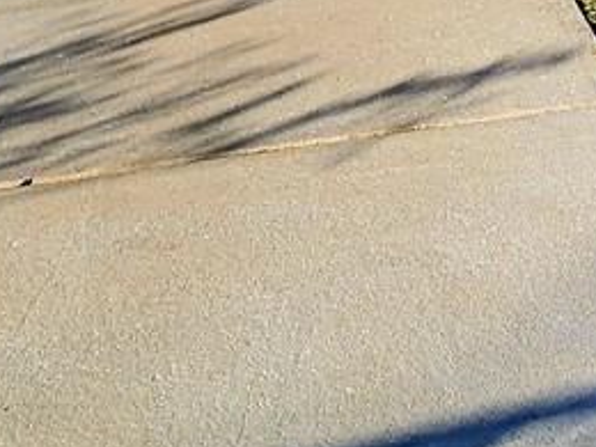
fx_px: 1377
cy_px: -586
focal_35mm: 80
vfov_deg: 13.8
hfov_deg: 21.2
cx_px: 850
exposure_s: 1/1667
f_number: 2.2
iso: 50
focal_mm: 2.2
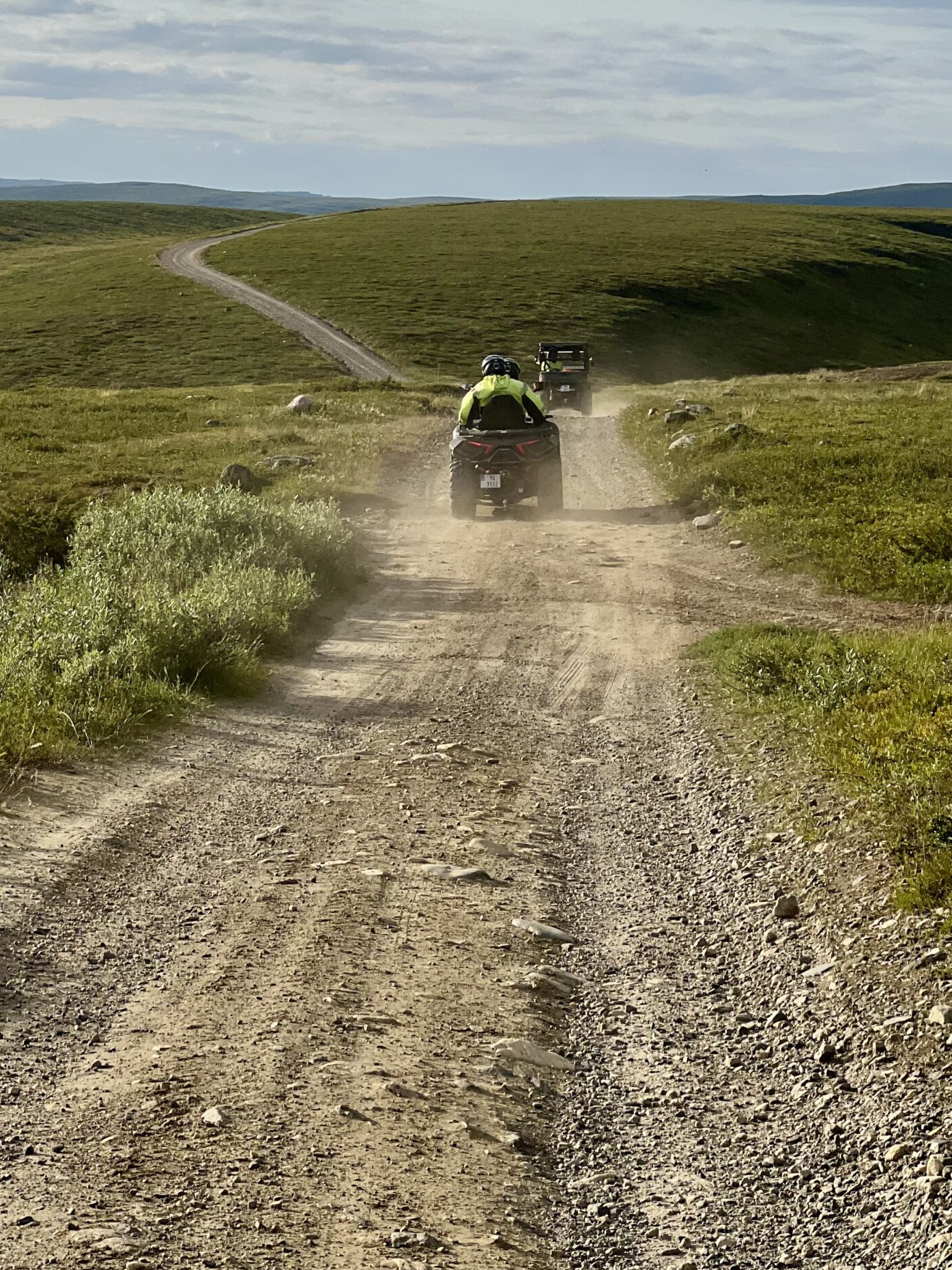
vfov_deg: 18.5
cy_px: 549
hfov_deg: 14.0
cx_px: 418
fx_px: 3887
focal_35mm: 106
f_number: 2.8
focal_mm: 9
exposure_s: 1/1155
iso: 32
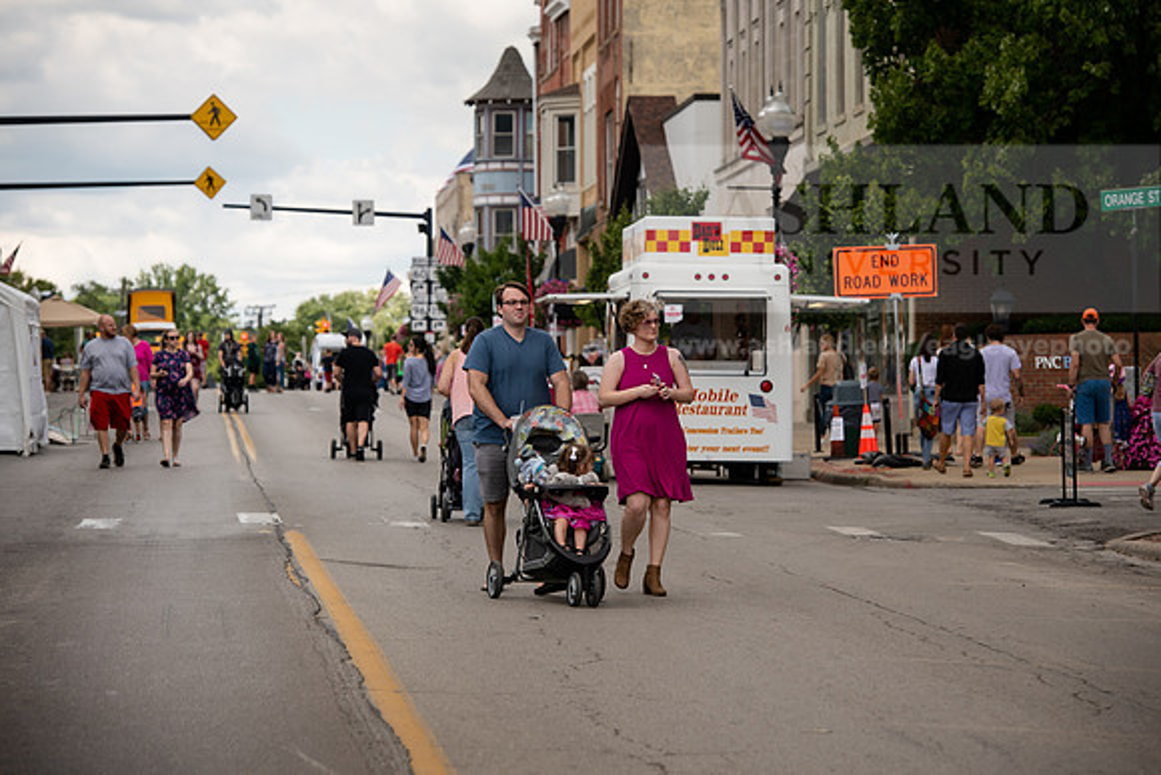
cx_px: 580
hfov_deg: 15.2
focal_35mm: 135
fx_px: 4355
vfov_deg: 10.2
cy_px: 388
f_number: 6.3
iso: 160
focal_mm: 135
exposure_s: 1/500
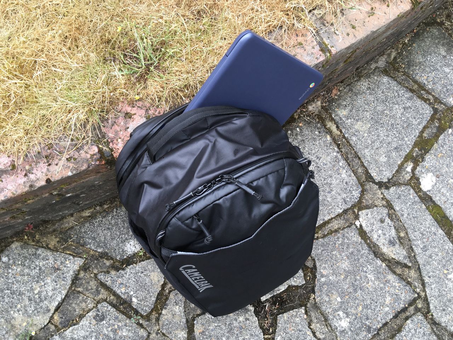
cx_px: 226
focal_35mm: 29
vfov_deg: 48.2
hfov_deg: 61.7
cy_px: 170
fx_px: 380
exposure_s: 1/100
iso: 40
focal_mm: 4.15
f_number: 2.2
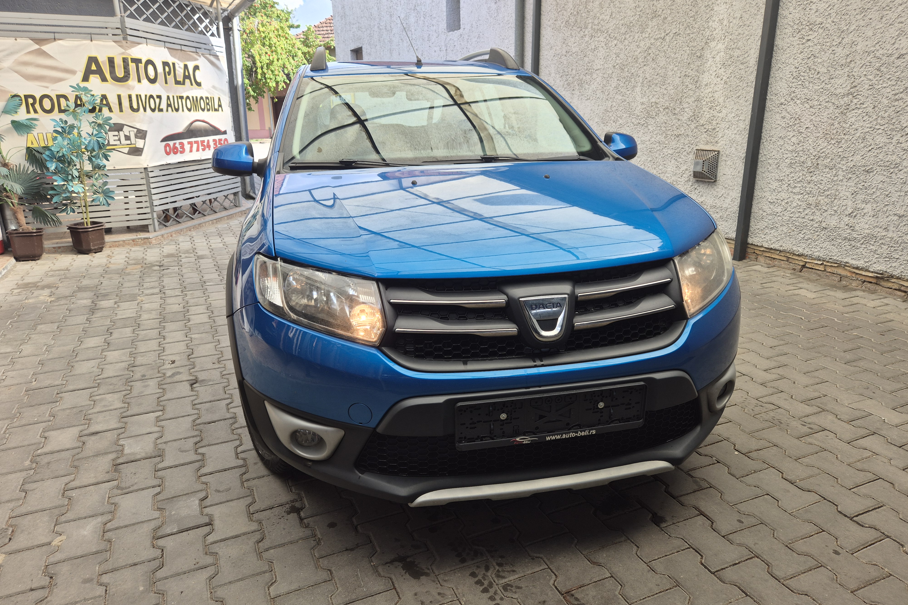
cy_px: 300
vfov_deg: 53.1
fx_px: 605
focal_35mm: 24
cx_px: 455
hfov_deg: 73.7
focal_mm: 5.4
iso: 25
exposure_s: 1/265
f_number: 1.8
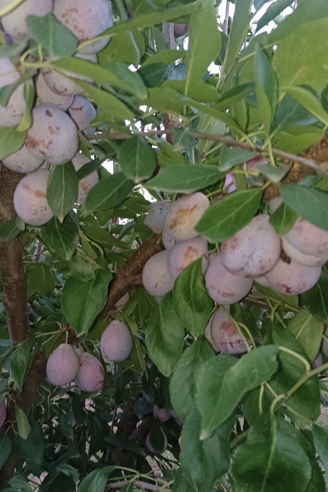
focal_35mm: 33
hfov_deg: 39.8
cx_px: 138
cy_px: 228
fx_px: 451
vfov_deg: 57.2
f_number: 1.9
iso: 2200
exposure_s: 1/33.3
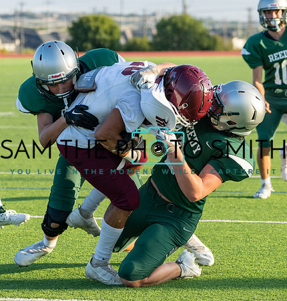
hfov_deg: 7.6
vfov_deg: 8.0
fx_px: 2159
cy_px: 124
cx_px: 208
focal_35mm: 225
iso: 640
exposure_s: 1/1250
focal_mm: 132
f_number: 5
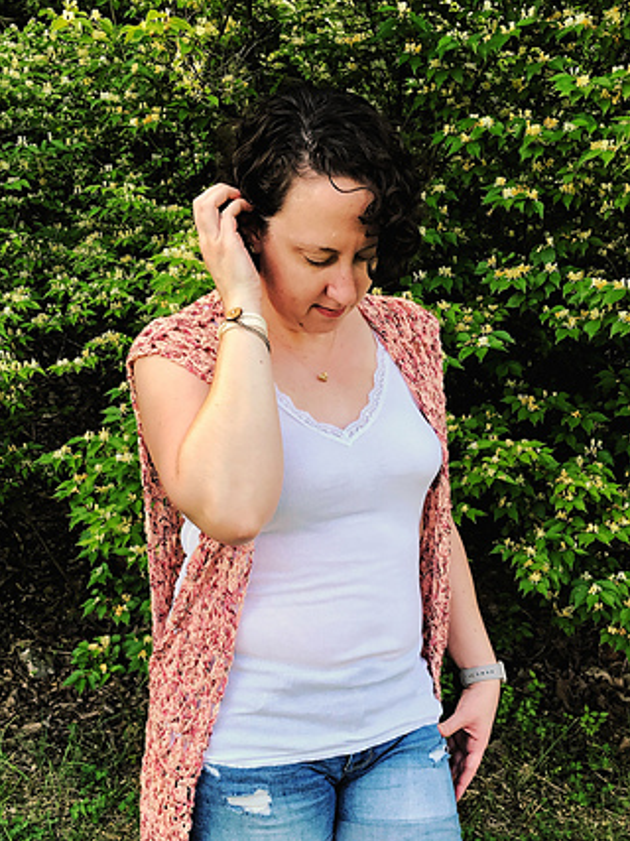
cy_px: 538
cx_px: 278
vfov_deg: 44.4
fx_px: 1020
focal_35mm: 42
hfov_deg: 34.3
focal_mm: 3.99
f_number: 1.8
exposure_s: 1/334
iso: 20
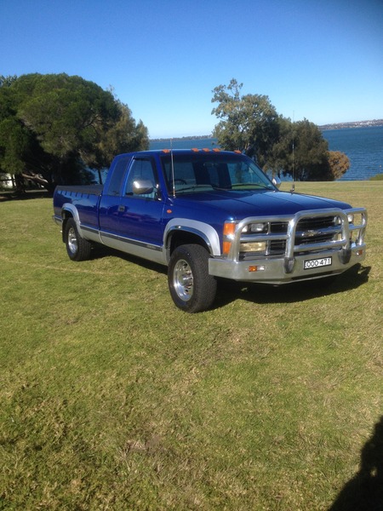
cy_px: 256
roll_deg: +2.6
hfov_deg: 40.7
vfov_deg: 52.6
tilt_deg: -10.7
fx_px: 516
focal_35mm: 35
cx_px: 192
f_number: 2.4
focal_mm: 4.28
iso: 50
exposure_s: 1/1577
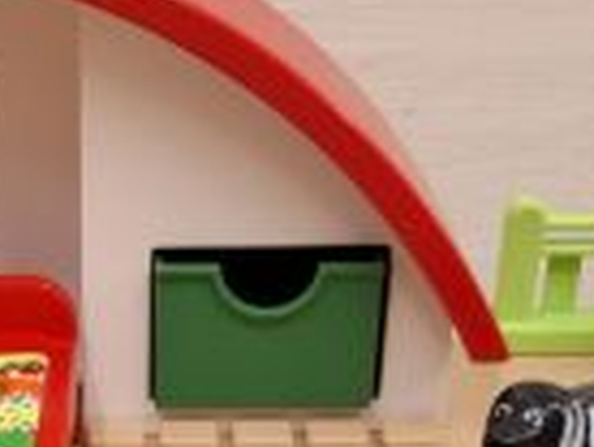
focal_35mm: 100
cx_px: 22
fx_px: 1719
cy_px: 804
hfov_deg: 19.1
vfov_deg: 13.4
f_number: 1.8
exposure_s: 1/50
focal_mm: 5.54
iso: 160
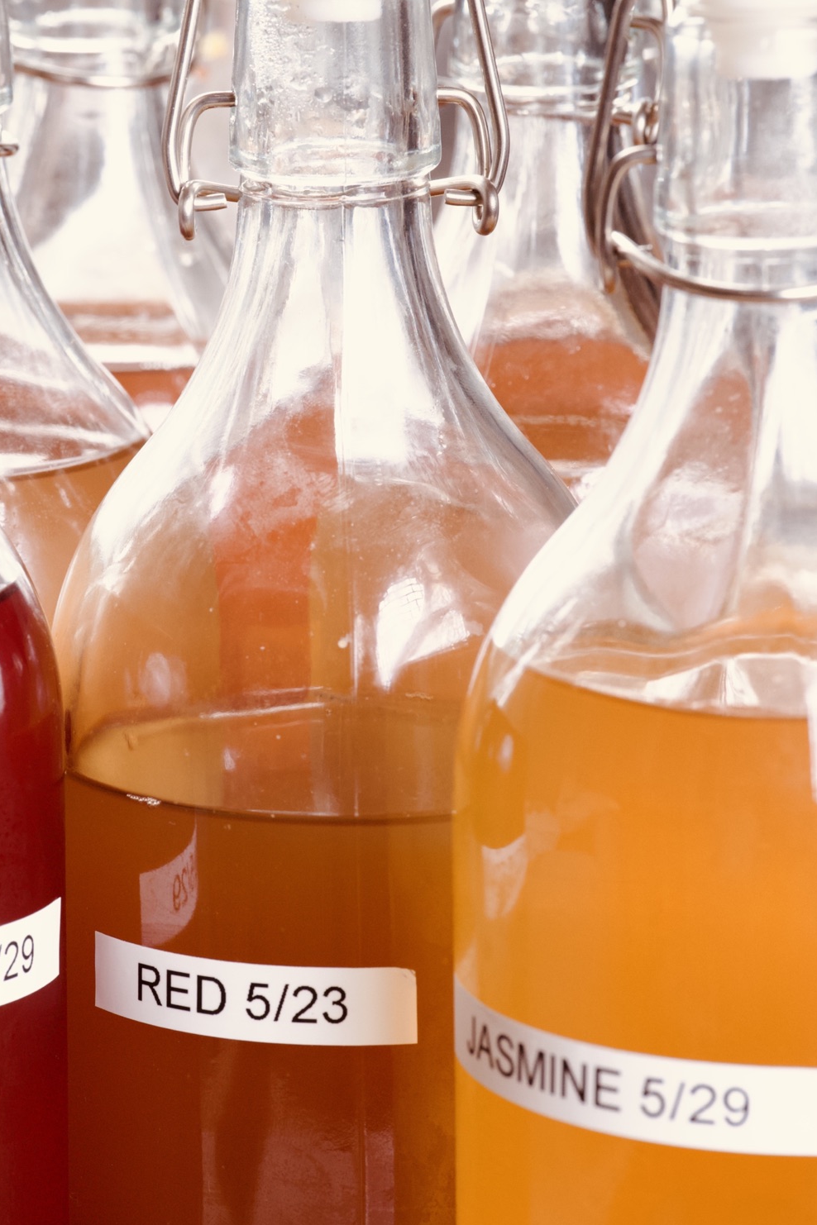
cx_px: 246
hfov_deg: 8.1
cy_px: 515
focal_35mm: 170
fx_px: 5787
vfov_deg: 12.1
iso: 1000
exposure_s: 1/50
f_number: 8
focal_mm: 105
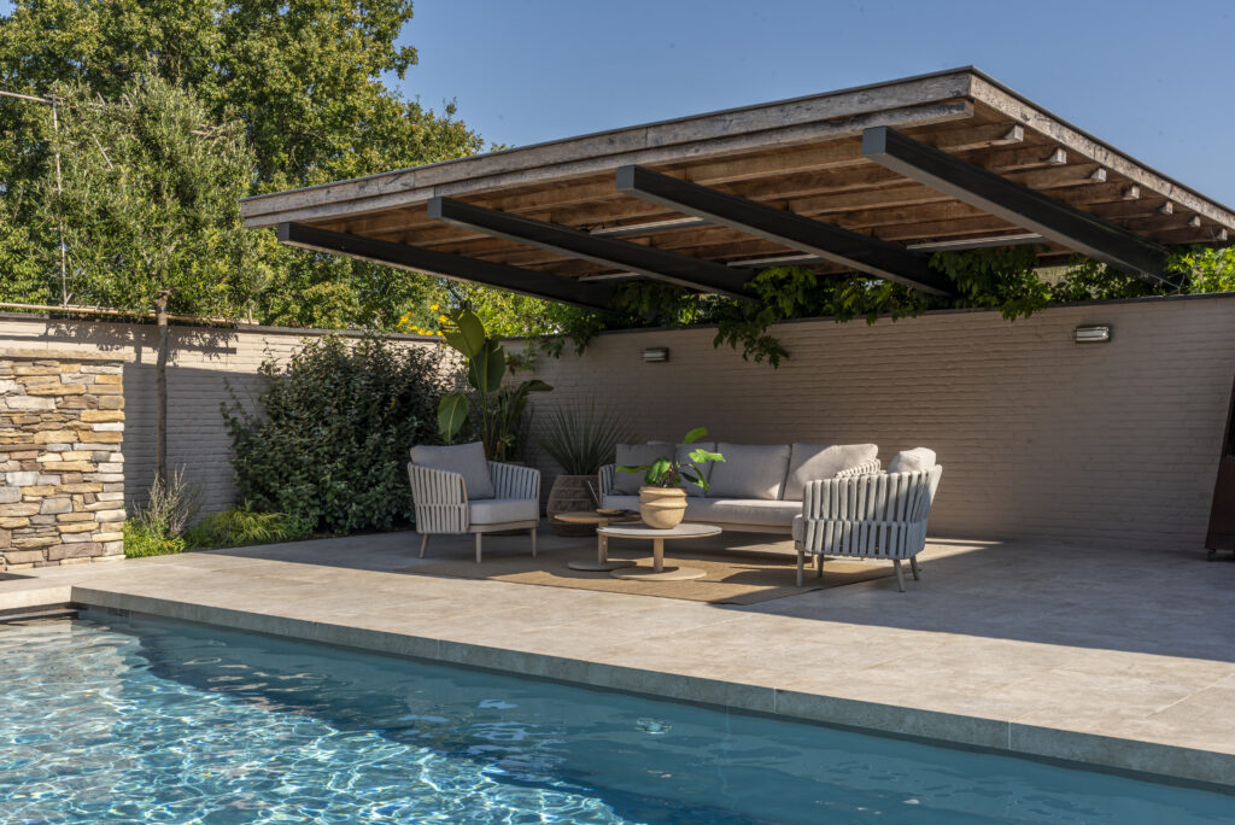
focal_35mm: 40
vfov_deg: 33.4
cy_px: 412
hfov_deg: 48.4
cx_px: 618
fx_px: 1373
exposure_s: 1/160
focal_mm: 40
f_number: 16
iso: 320
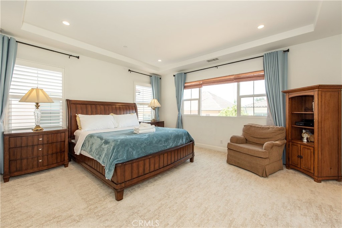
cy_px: 114
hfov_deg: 104.2
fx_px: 133
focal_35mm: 14
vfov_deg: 81.2
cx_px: 171
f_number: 5.6
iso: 280
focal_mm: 14
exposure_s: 1/125
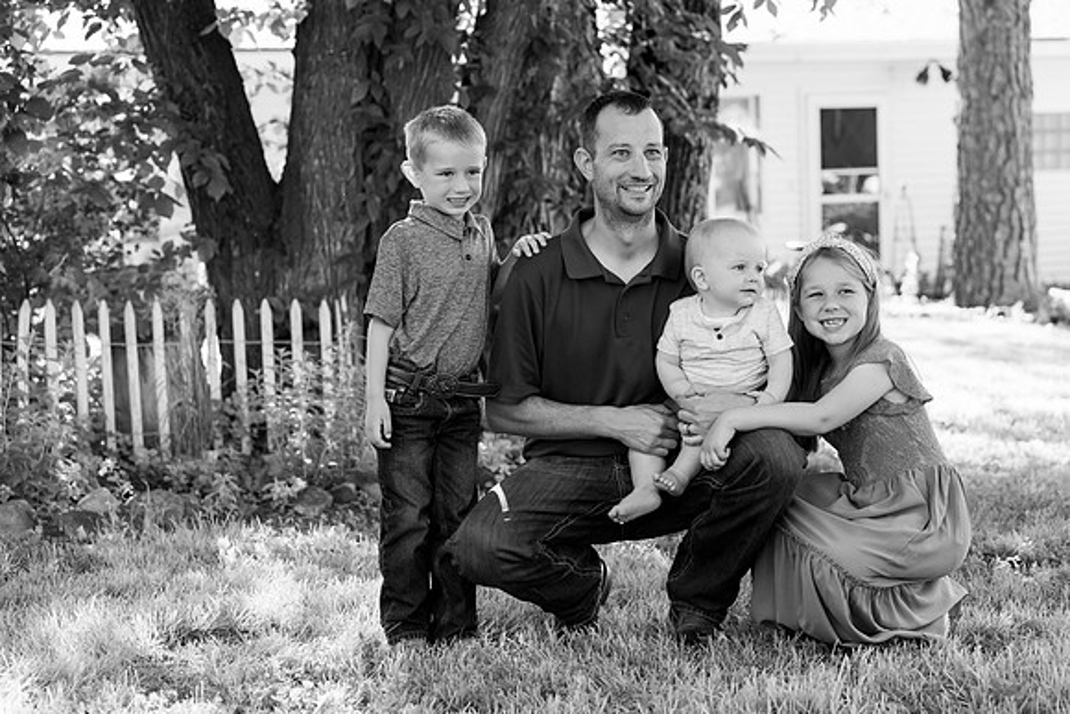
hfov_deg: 23.9
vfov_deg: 16.1
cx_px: 535
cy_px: 357
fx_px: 2527
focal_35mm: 85
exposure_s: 1/500
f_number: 4.5
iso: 800
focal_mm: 85
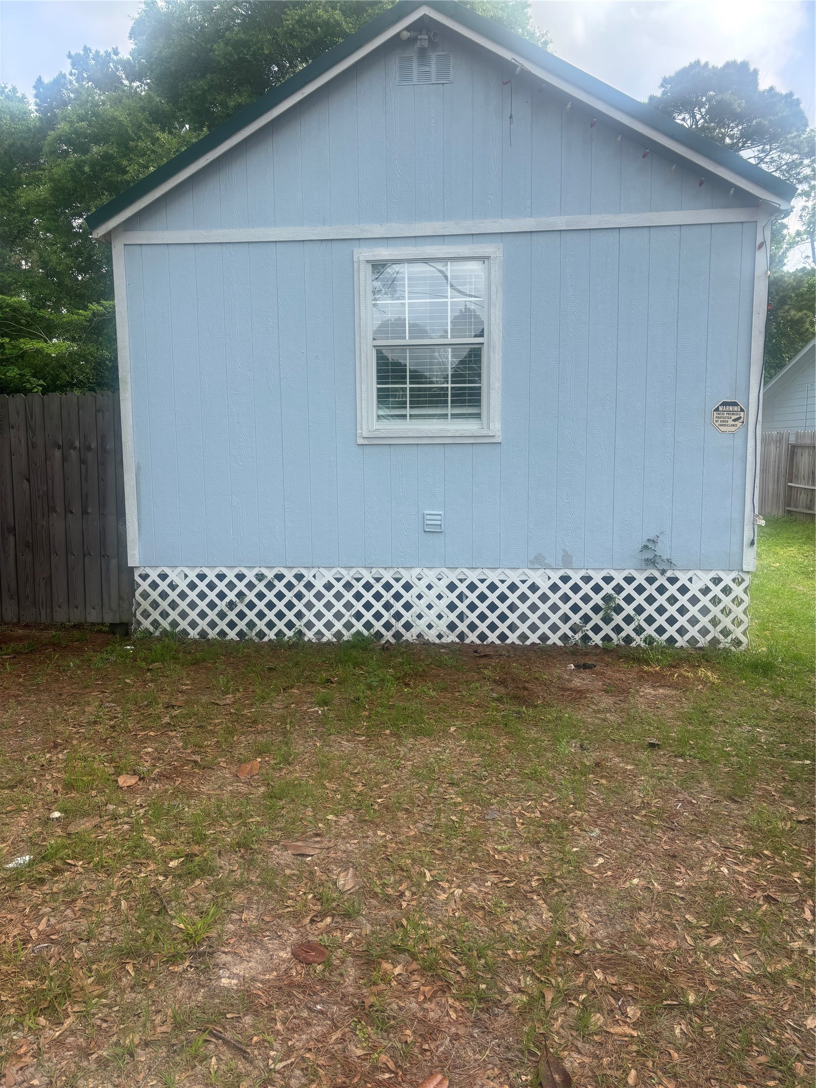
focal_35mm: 26
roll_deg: -0.1
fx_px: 817
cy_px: 544
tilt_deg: -10.2
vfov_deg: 67.3
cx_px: 408
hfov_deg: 53.1
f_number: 1.6
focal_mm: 5.96
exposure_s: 1/880
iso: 50
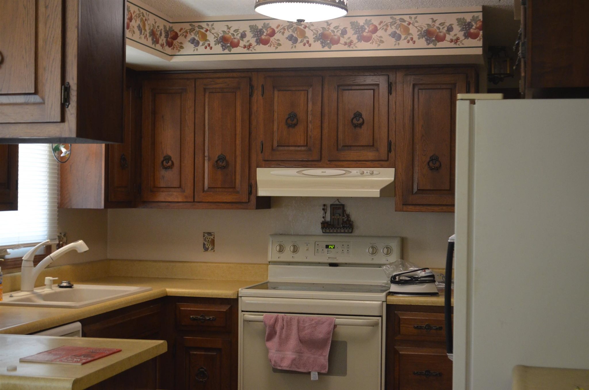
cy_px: 195
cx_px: 294
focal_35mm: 54
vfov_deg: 24.9
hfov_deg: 36.9
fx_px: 882
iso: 1600
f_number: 5
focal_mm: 36
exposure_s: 1/30
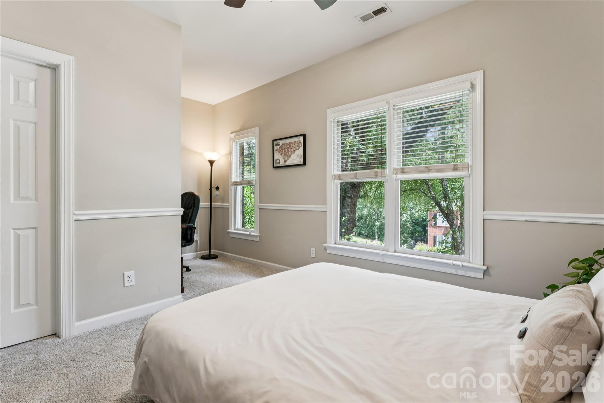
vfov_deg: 71.1
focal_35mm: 17
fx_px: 282
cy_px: 202
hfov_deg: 94.0
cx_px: 302
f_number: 13
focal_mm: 16.8
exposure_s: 1/3.33
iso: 100
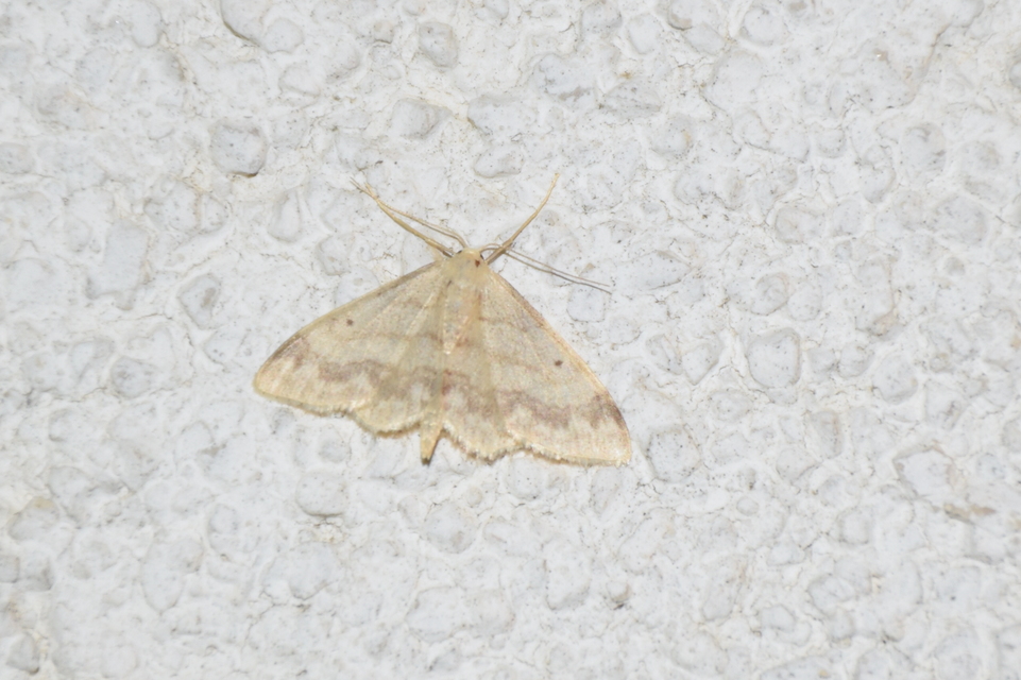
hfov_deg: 9.8
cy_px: 340
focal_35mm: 210
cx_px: 510
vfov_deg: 6.5
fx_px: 5953
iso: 320
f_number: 7.1
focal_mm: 140
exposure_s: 1/60
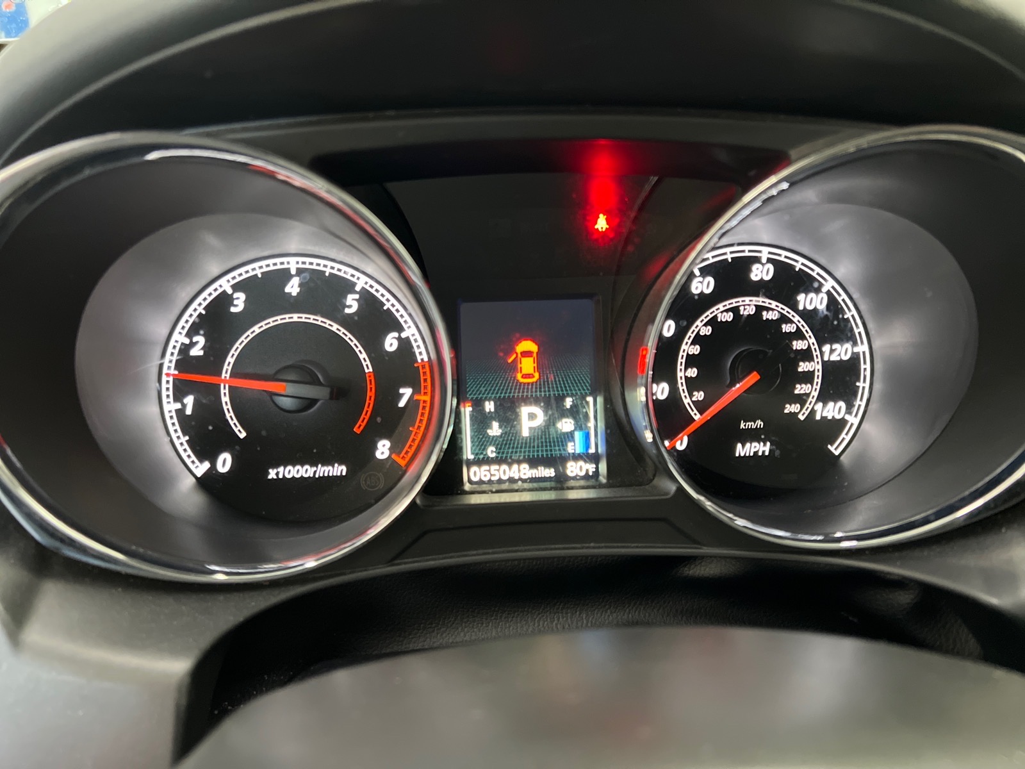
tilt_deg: -24.9
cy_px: 384
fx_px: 770
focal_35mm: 26
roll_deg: -1.1
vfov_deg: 53.1
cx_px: 512
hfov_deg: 67.3
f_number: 1.5
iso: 800
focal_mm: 5.7
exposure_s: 1/30
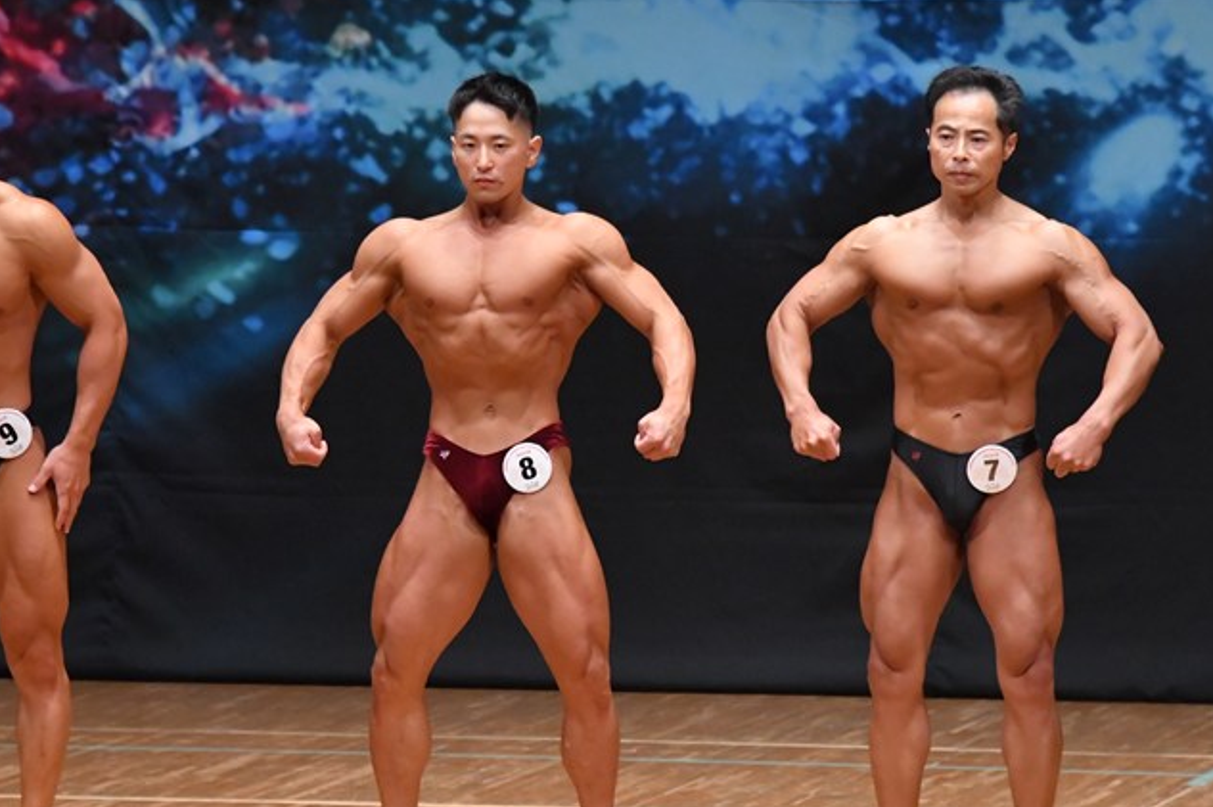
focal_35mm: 349
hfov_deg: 5.9
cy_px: 483
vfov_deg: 3.9
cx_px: 582
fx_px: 11750
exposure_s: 1/400
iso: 6400
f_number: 5.6
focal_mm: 190
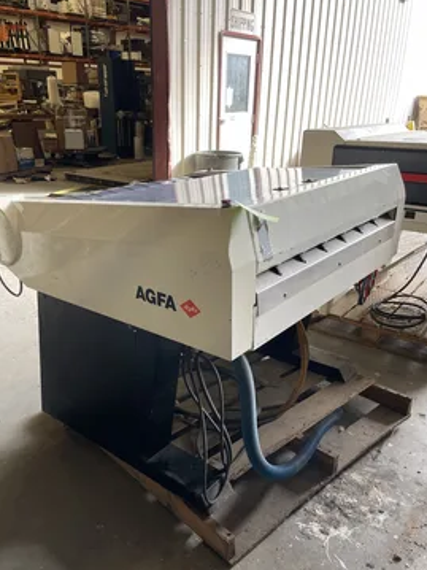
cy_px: 305
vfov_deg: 61.6
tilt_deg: -22.9
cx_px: 194
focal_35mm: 29
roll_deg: -1.1
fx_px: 477
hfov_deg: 48.1
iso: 80
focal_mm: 4.2
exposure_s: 1/121
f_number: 1.6
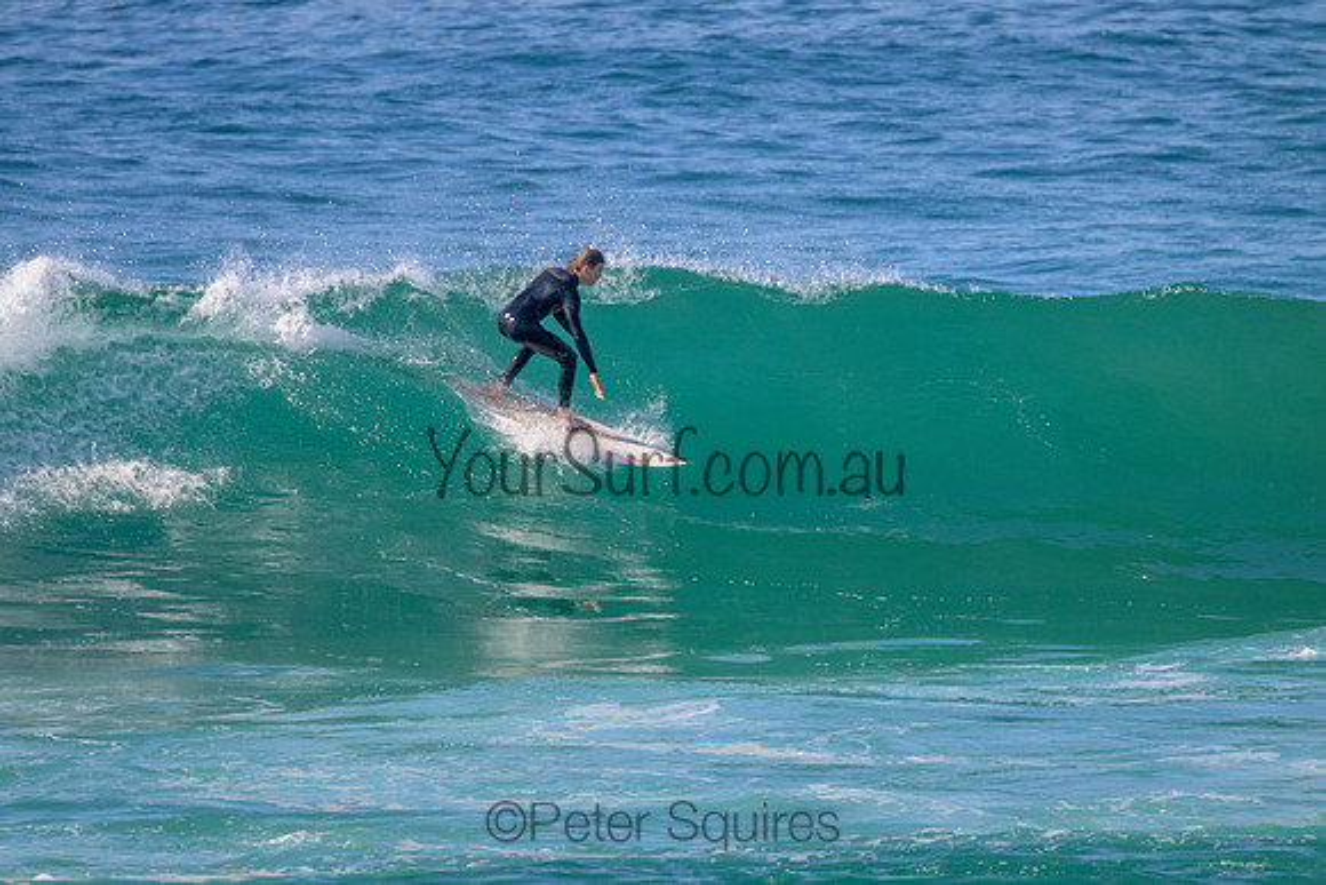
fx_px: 29472
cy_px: 442
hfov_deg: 2.6
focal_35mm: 800
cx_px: 663
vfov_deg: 1.7
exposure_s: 1/2000
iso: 2200
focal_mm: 800
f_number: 11
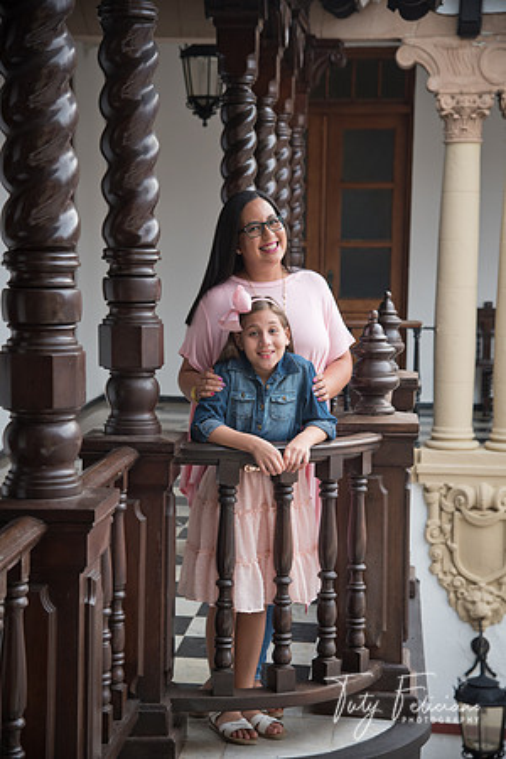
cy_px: 380
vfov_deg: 27.0
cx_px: 253
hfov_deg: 18.2
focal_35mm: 75
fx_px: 1581
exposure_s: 1/125
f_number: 5
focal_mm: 75
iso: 640
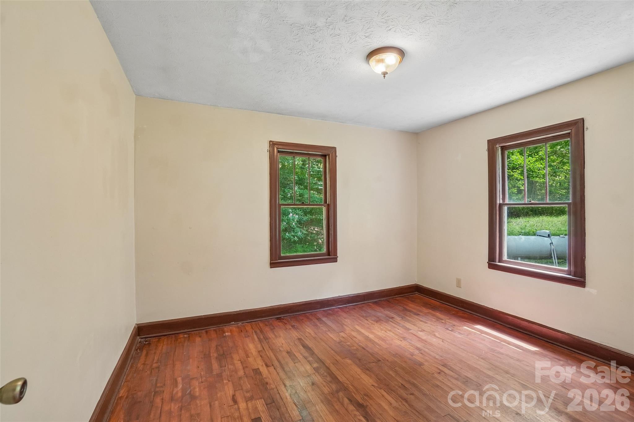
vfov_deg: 77.3
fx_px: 264
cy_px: 211
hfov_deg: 100.4
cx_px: 317
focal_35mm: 15
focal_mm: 10
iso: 400
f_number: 8
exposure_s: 1/15
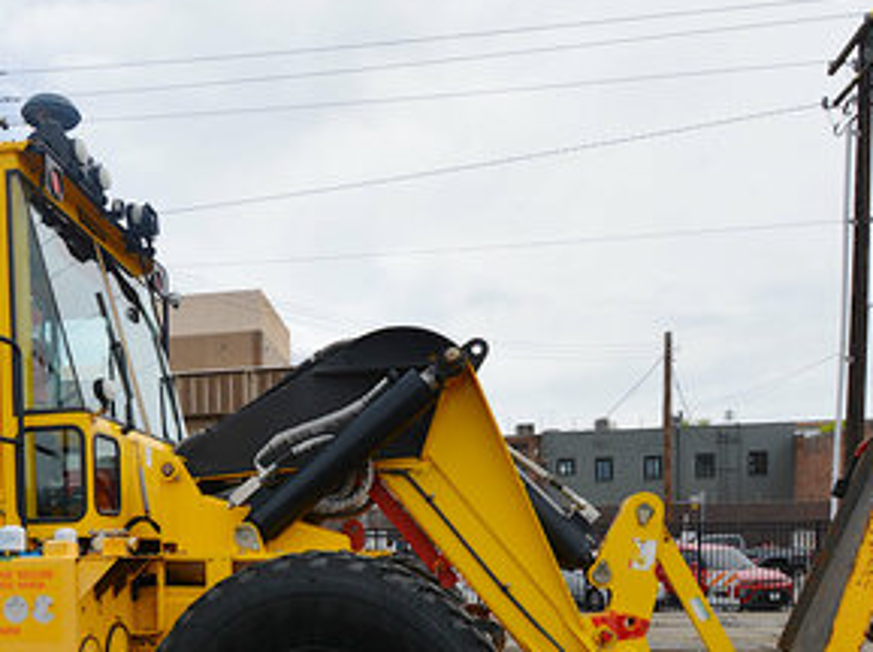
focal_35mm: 32
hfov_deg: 54.2
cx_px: 217
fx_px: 806
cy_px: 551
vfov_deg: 41.5
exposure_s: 1/250
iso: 100
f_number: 8
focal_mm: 10
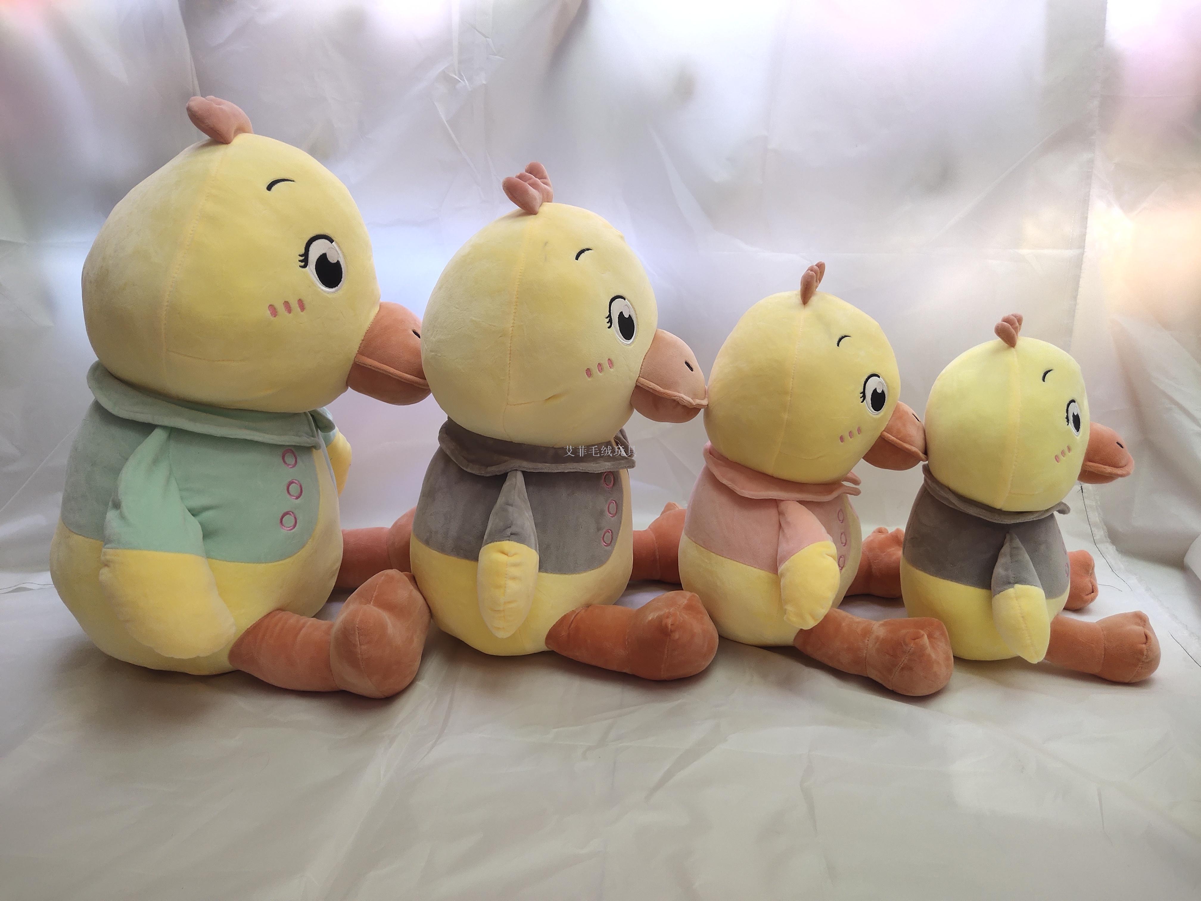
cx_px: 600
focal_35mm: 29
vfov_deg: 48.2
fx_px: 1006
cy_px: 450
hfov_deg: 61.7
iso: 131
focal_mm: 4.27
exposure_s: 1/100
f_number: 1.8
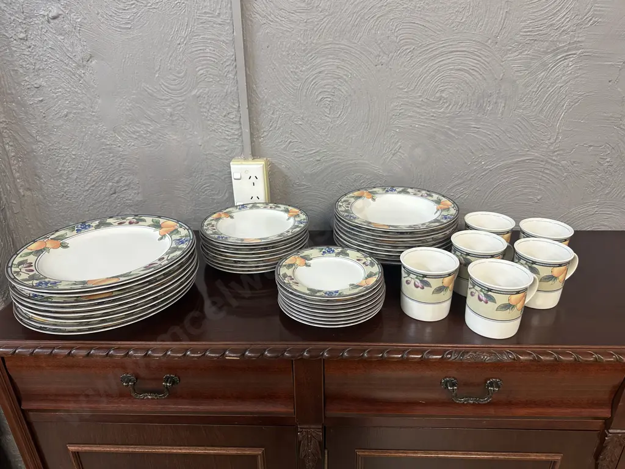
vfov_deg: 56.8
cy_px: 234
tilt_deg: -23.9
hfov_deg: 71.6
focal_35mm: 24
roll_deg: +0.9
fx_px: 433
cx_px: 312
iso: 160
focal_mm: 6.86
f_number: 1.78
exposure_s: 1/50
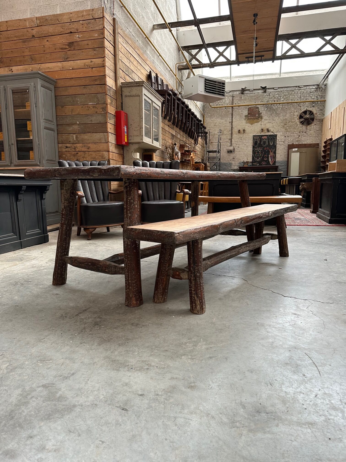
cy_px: 231
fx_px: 320
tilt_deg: -8.2
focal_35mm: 24
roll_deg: +0.7
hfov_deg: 56.8
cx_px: 173
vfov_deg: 71.6
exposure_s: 1/121
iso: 125
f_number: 1.78
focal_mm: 6.86
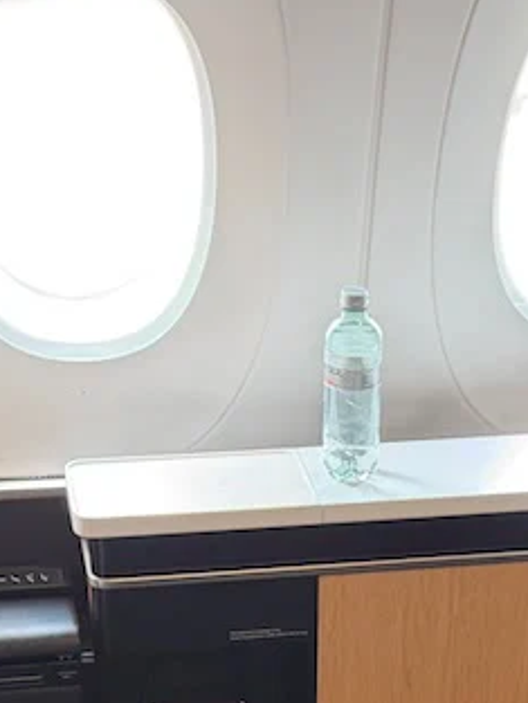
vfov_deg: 20.5
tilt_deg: -31.6
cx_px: 317
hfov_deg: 16.1
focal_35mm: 92
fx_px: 1870
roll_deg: -0.6
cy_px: 732
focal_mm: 6.76
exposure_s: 1/54
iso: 200
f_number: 1.78
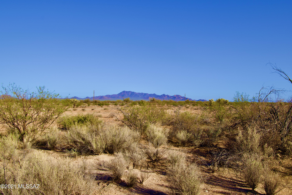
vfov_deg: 43.6
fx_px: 243
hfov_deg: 61.9
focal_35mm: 30
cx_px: 146
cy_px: 98
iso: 200
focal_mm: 20
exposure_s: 1/400
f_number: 10
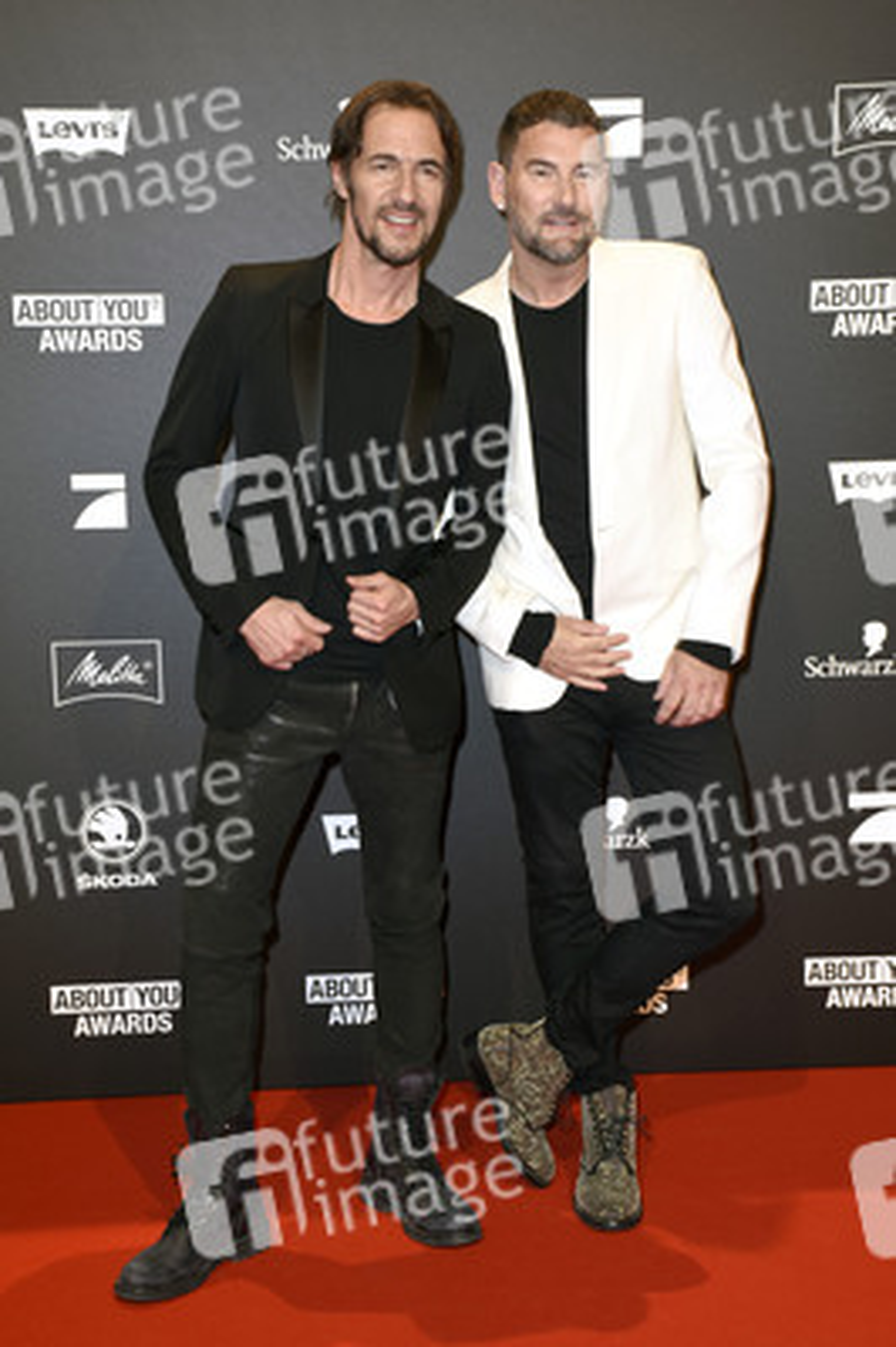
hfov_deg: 23.7
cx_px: 448
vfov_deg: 35.1
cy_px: 674
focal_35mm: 57
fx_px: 2132
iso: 640
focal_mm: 38
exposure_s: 1/100
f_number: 6.3
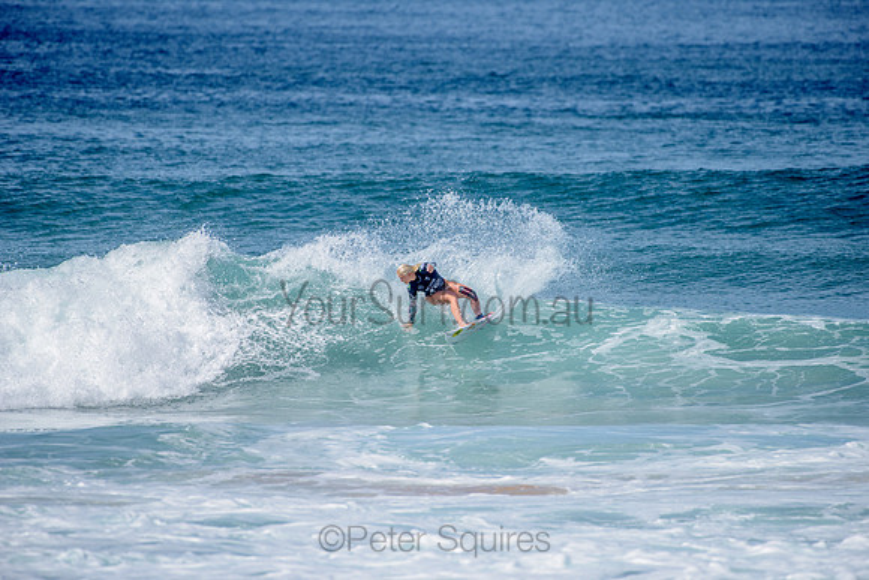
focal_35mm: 500
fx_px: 12072
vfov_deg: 2.8
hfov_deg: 4.1
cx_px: 434
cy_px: 290
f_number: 6.3
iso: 250
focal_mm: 500
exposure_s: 1/2500
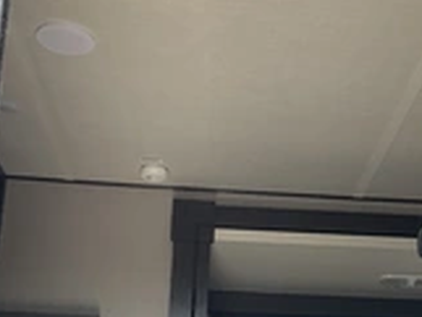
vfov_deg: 20.2
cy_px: 262
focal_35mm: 72
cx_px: 267
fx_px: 878
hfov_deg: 26.9
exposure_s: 1/309
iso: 25
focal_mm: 3
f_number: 1.8
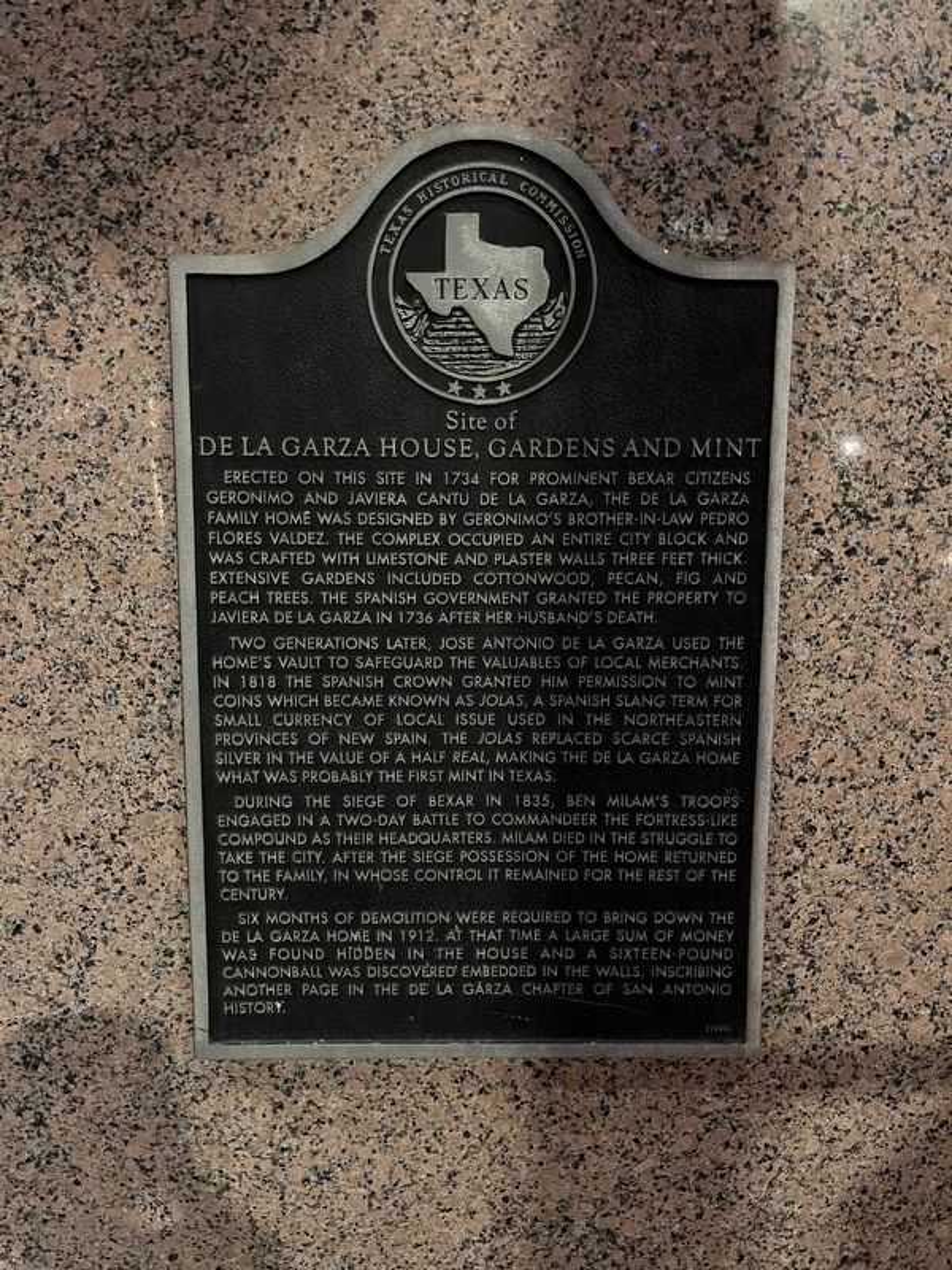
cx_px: 476
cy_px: 635
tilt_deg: -8.0
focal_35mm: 26
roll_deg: -0.9
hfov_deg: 53.1
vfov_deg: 67.3
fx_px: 953
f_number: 1.6
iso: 1000
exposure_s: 1/30
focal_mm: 5.1
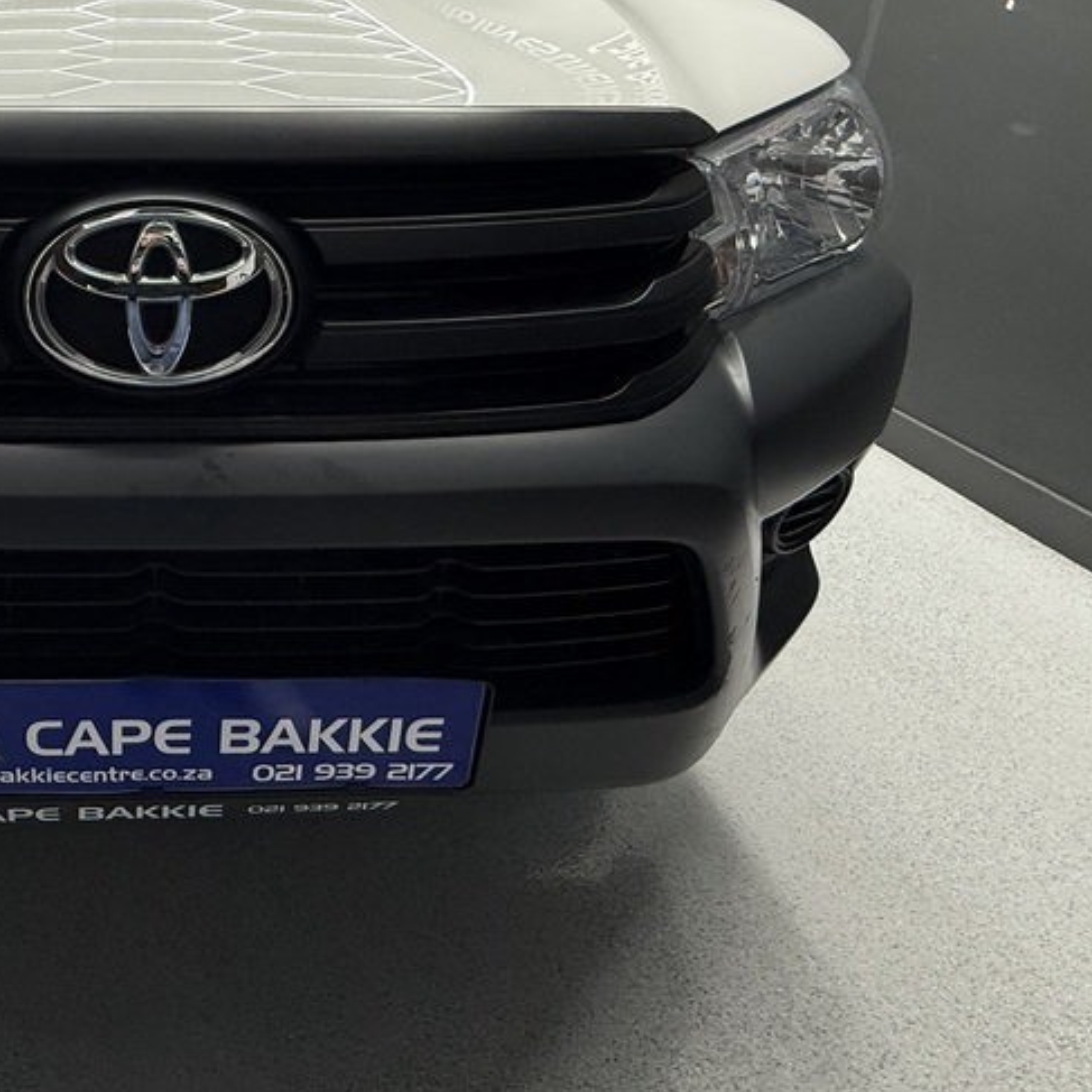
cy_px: 321
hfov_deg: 54.0
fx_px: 928
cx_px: 130
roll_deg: +0.9
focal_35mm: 26
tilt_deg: -17.8
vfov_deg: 58.8
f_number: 2.2
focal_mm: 2.22
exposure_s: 1/100
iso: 200
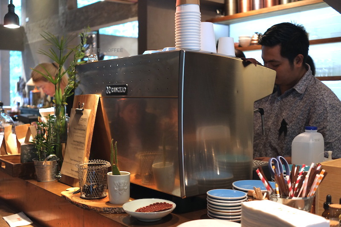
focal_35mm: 41
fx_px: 388
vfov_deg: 32.6
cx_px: 170
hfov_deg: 47.4
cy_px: 114
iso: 1250
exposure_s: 1/60
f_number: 2.8
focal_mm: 27
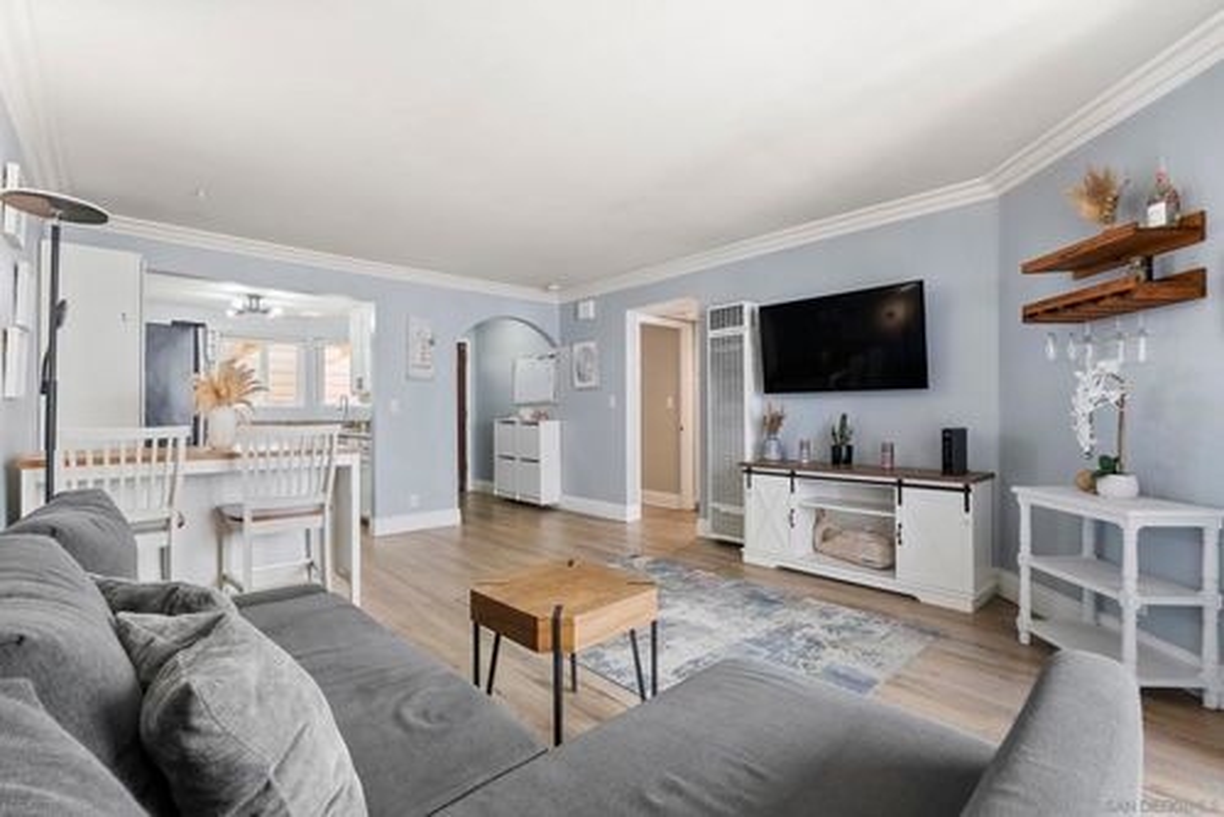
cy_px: 408
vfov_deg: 73.8
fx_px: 544
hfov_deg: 96.7
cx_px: 612
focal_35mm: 16
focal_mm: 16
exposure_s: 1/5
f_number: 8
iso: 500
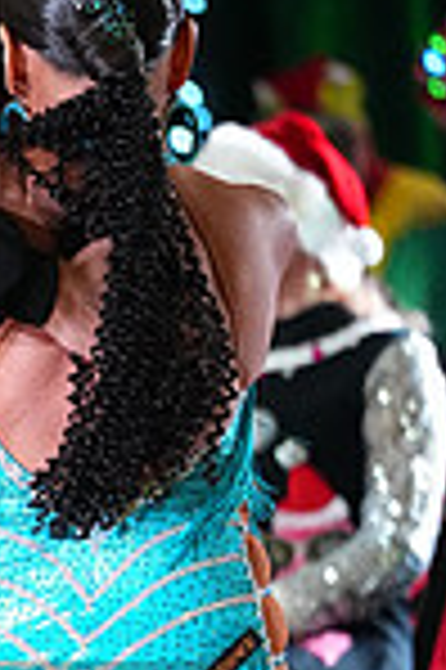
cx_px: -394
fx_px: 14490
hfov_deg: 1.8
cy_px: 814
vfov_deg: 2.7
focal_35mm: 778
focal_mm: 200
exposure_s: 1/400
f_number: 4
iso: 8000
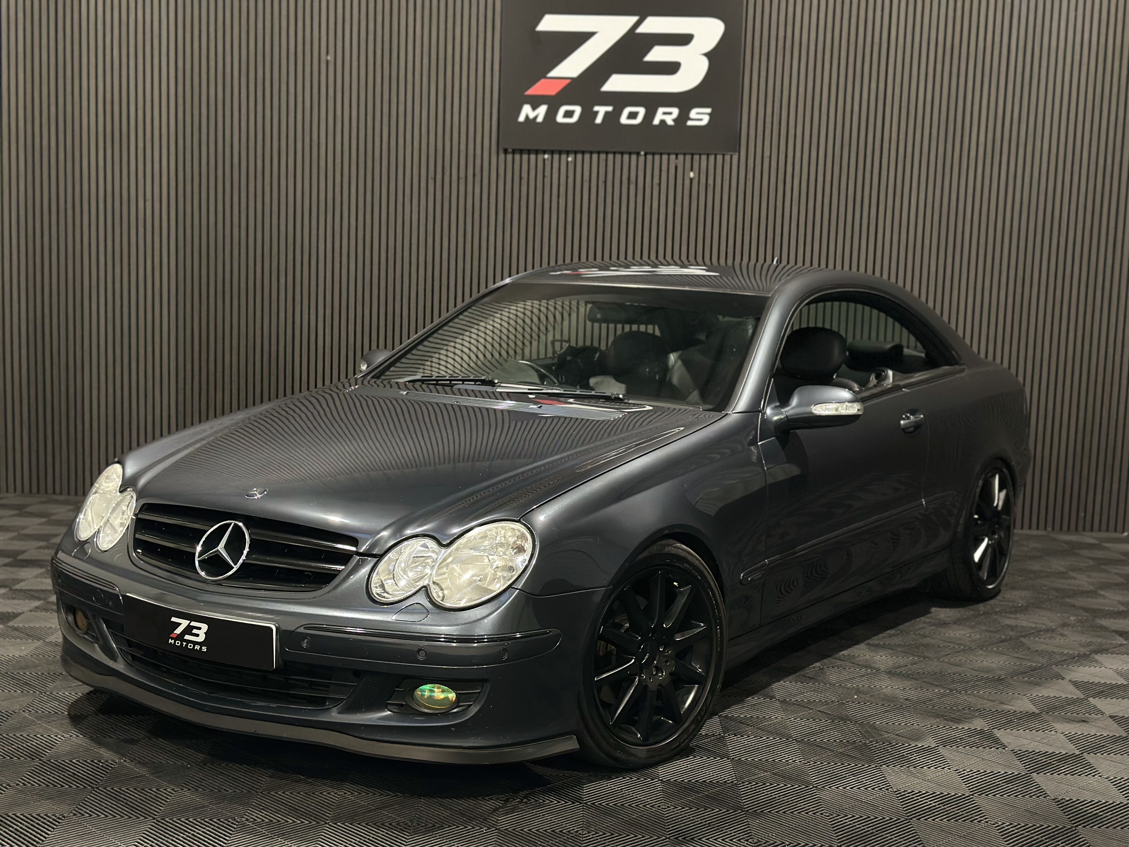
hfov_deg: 39.7
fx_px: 1566
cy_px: 424
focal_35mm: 48
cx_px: 564
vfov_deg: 30.3
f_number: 1.78
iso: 400
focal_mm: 6.86
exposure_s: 1/50
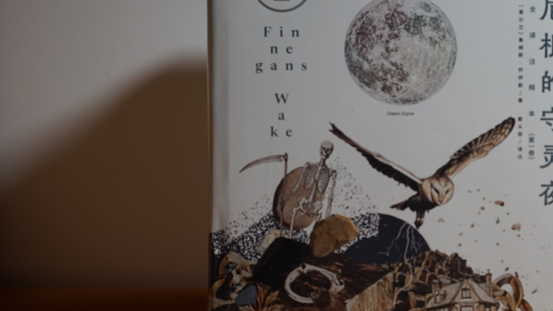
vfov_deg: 20.4
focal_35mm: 59
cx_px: 398
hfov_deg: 34.9
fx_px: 865
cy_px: 169
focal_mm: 35
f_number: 4
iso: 500
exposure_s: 1/160
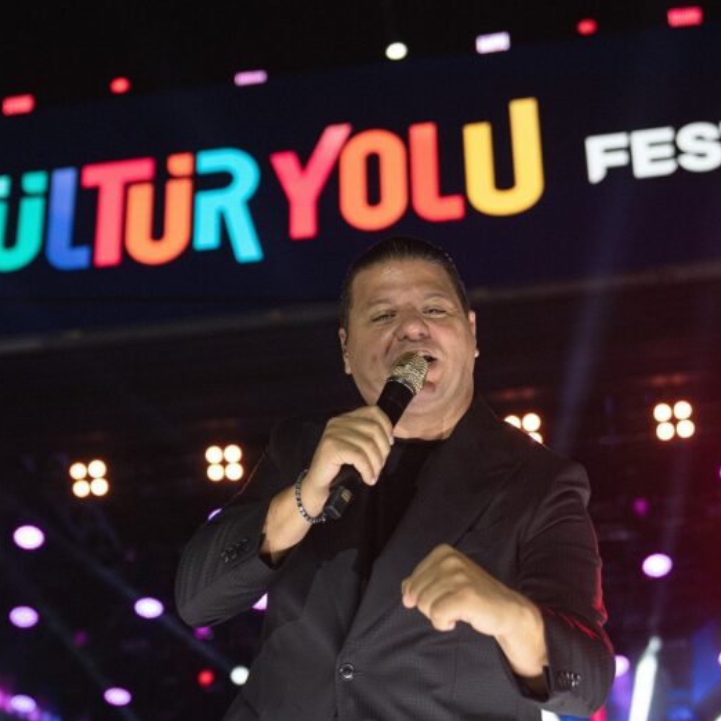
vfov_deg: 23.0
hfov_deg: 23.0
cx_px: 314
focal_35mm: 75
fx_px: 1767
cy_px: 414
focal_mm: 45
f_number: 2.8
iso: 400
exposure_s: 1/400
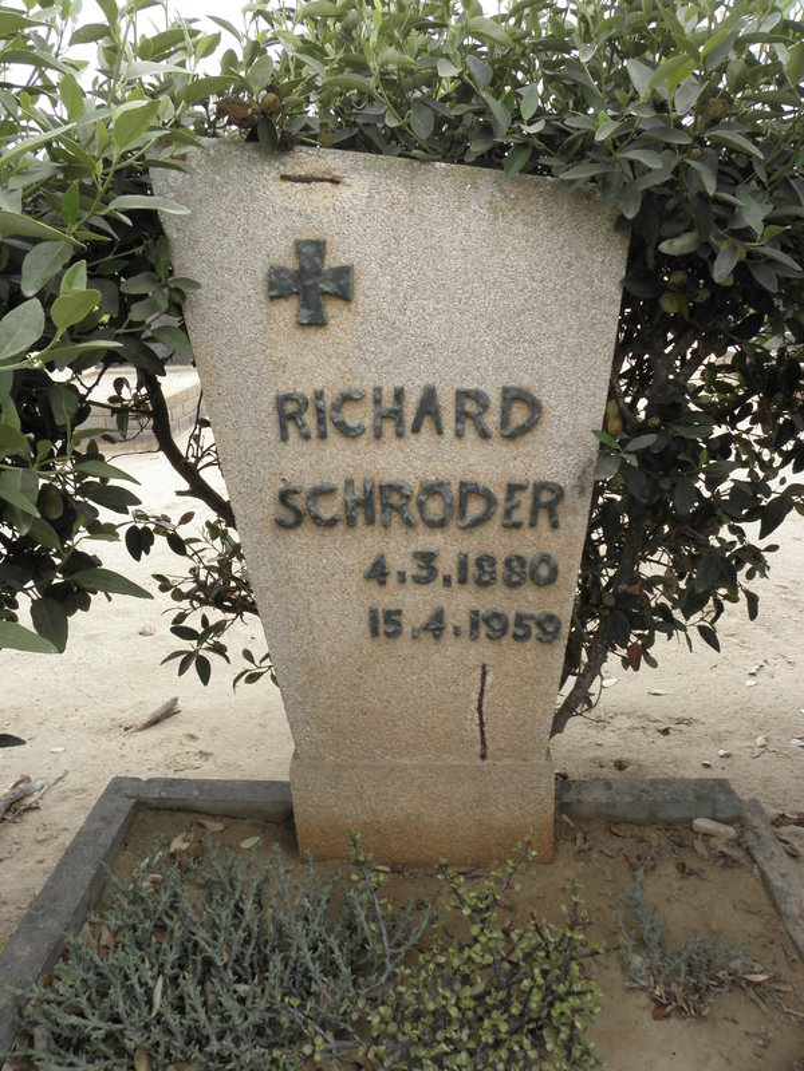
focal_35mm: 26
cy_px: 536
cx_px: 402
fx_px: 805
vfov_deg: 67.3
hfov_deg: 53.1
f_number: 5.6
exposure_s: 1/60
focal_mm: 4.6
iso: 64
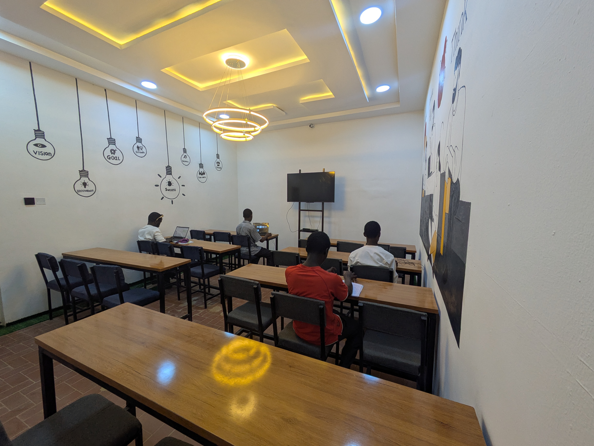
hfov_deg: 102.0
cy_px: 223
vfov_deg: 85.7
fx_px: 240
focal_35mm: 14
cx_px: 297
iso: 109
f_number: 2.2
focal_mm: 1.83
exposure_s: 1/100
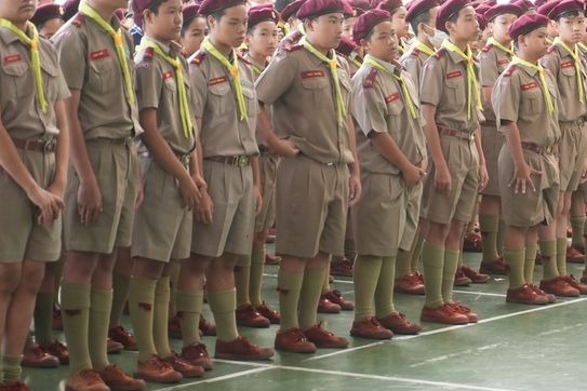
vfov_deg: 9.5
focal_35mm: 145
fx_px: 2364
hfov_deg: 14.0
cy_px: 144
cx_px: 550
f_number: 5.6
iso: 1000
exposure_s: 1/80
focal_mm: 50
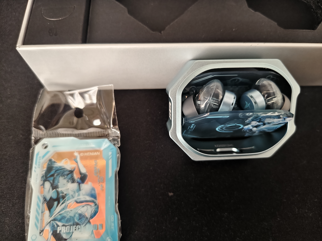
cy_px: 120
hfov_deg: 73.9
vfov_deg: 58.9
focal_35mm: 23
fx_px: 214
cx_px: 161
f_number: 1.88
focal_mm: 5.56
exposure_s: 1/50
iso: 885
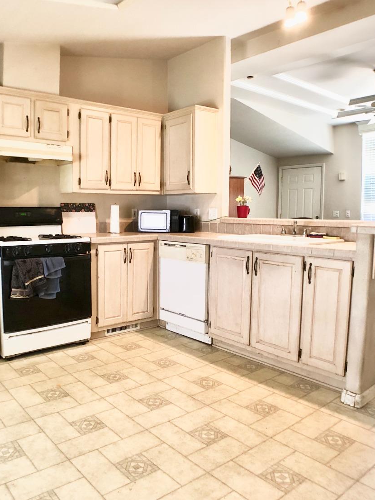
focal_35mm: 38
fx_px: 549
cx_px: 142
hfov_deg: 37.5
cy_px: 247
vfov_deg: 49.0
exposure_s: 1/15
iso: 50
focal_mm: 4
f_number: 1.8
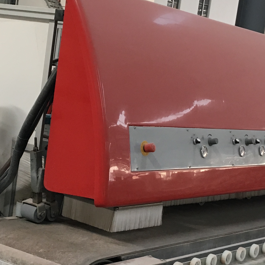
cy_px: 166
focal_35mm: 82
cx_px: 124
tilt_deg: -8.2
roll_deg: -7.6
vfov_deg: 21.1
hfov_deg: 21.1
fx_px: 710
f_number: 2.2
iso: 64
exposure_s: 1/33
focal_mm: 4.15
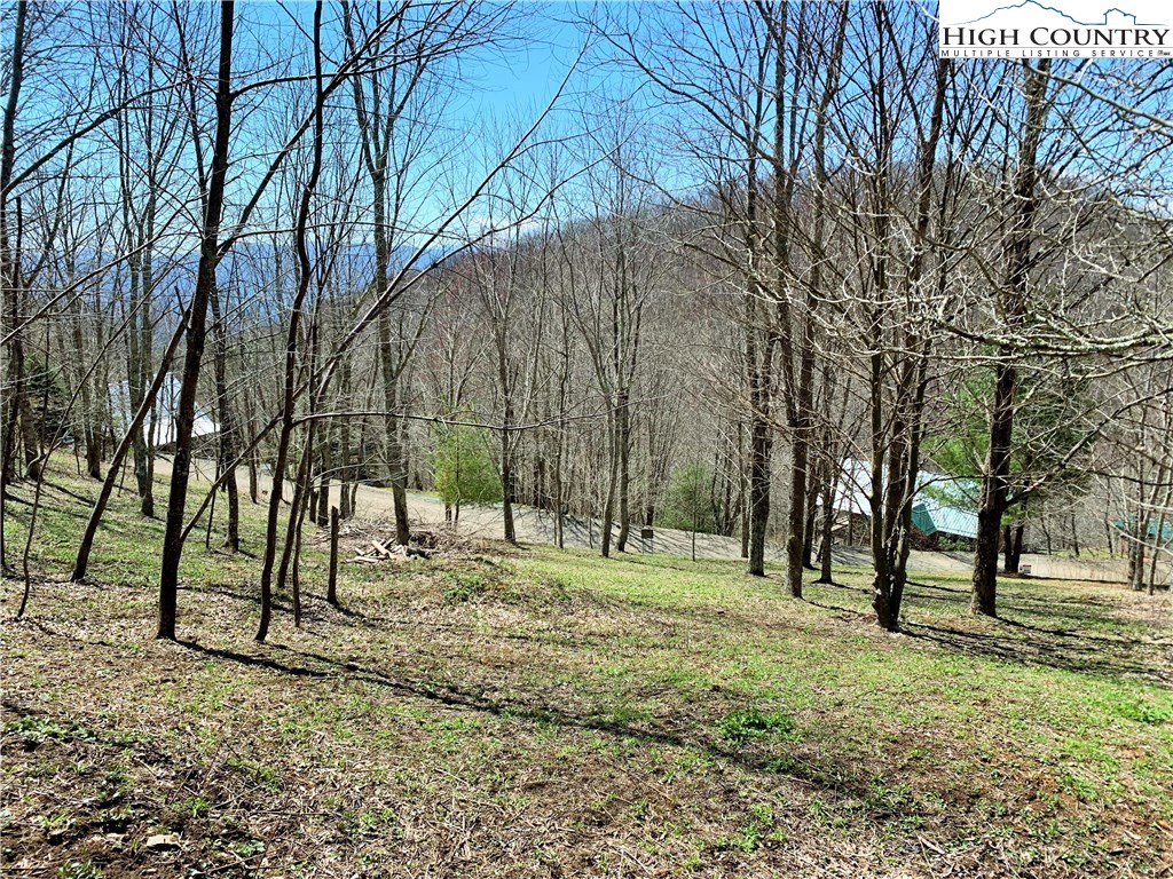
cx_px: 586
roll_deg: +1.4
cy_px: 440
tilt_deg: -13.3
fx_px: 881
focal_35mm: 26
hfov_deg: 67.3
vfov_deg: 53.1
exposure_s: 1/1266
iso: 25
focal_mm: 4.25
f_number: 1.8
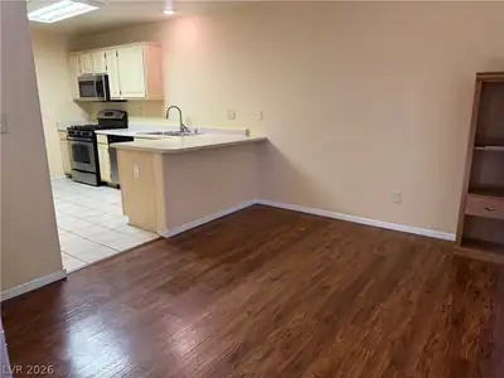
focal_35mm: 24
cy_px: 189
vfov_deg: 56.8
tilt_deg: -13.5
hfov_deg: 71.6
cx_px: 252
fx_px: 349
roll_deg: -0.6
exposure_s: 1/120
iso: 160
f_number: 1.78
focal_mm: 6.76
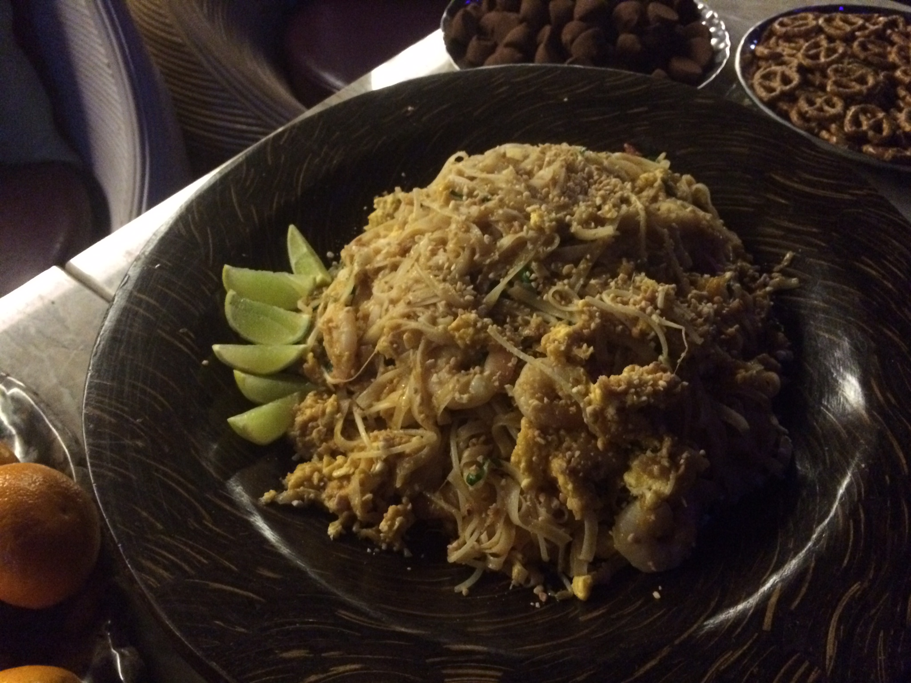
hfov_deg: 61.7
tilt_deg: -50.8
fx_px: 763
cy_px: 342
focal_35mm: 29
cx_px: 456
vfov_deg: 48.2
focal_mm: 4.15
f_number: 2.2
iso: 500
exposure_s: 1/15
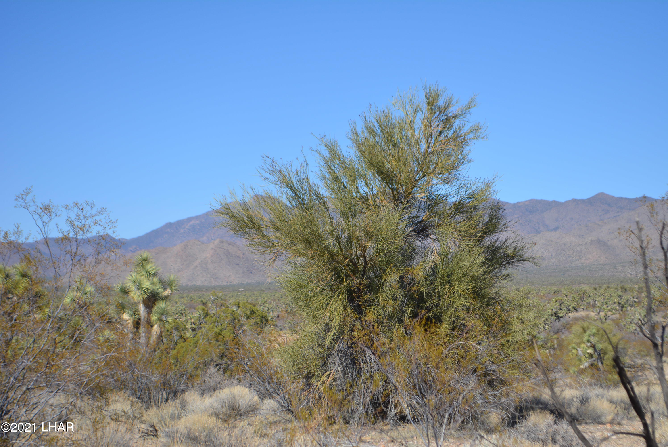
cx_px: 334
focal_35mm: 82
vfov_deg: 16.6
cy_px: 224
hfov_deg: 24.6
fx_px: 1532
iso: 400
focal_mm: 55
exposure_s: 1/1600
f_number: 7.1
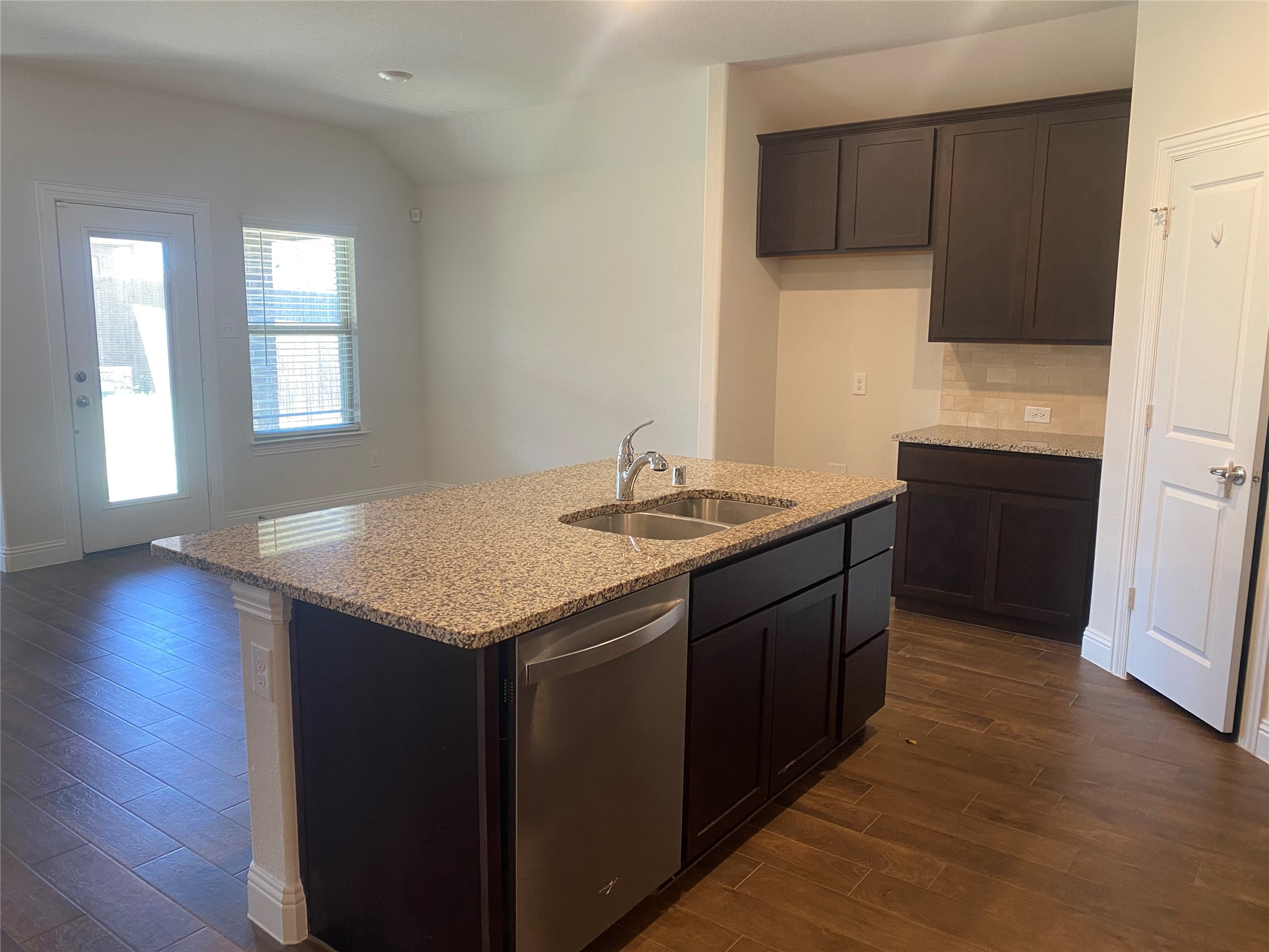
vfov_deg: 53.1
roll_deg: +0.0
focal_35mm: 26
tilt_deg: -9.6
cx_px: 634
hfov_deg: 67.3
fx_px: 953
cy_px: 476
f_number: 1.8
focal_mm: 4.25
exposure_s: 1/60
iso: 125
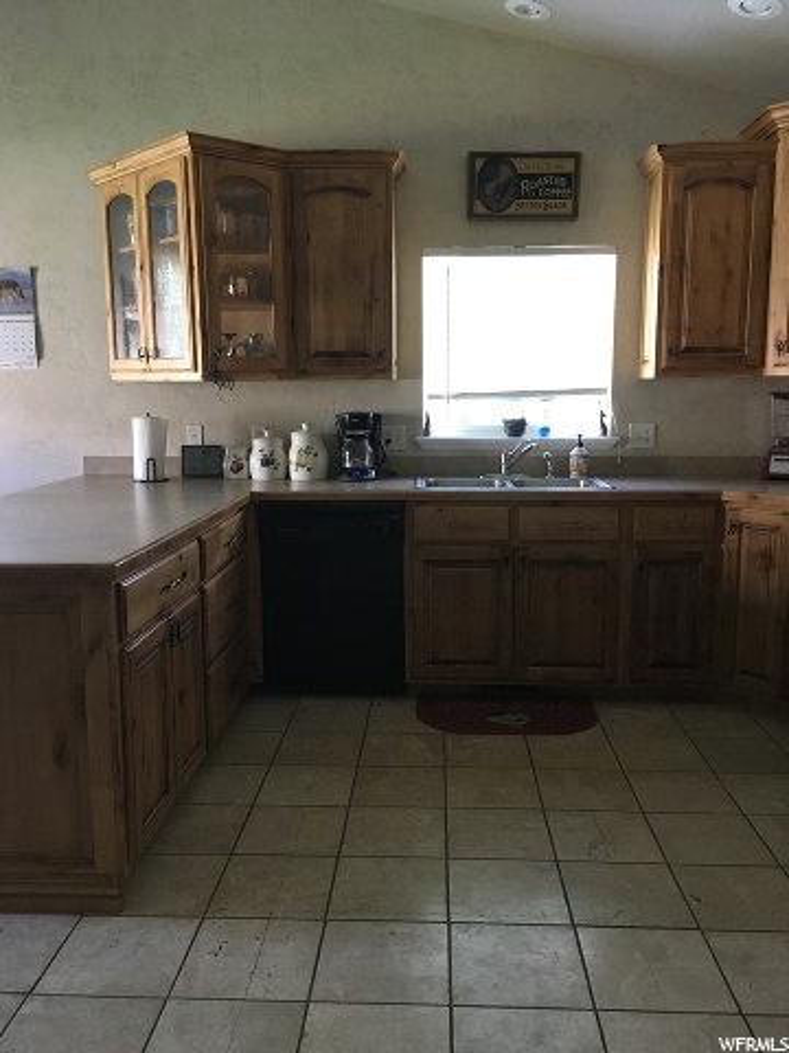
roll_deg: +0.6
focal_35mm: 29
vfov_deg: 61.7
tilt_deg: -8.8
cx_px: 394
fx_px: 881
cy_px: 526
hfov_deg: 48.2
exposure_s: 1/30
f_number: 2.2
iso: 160
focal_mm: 4.15
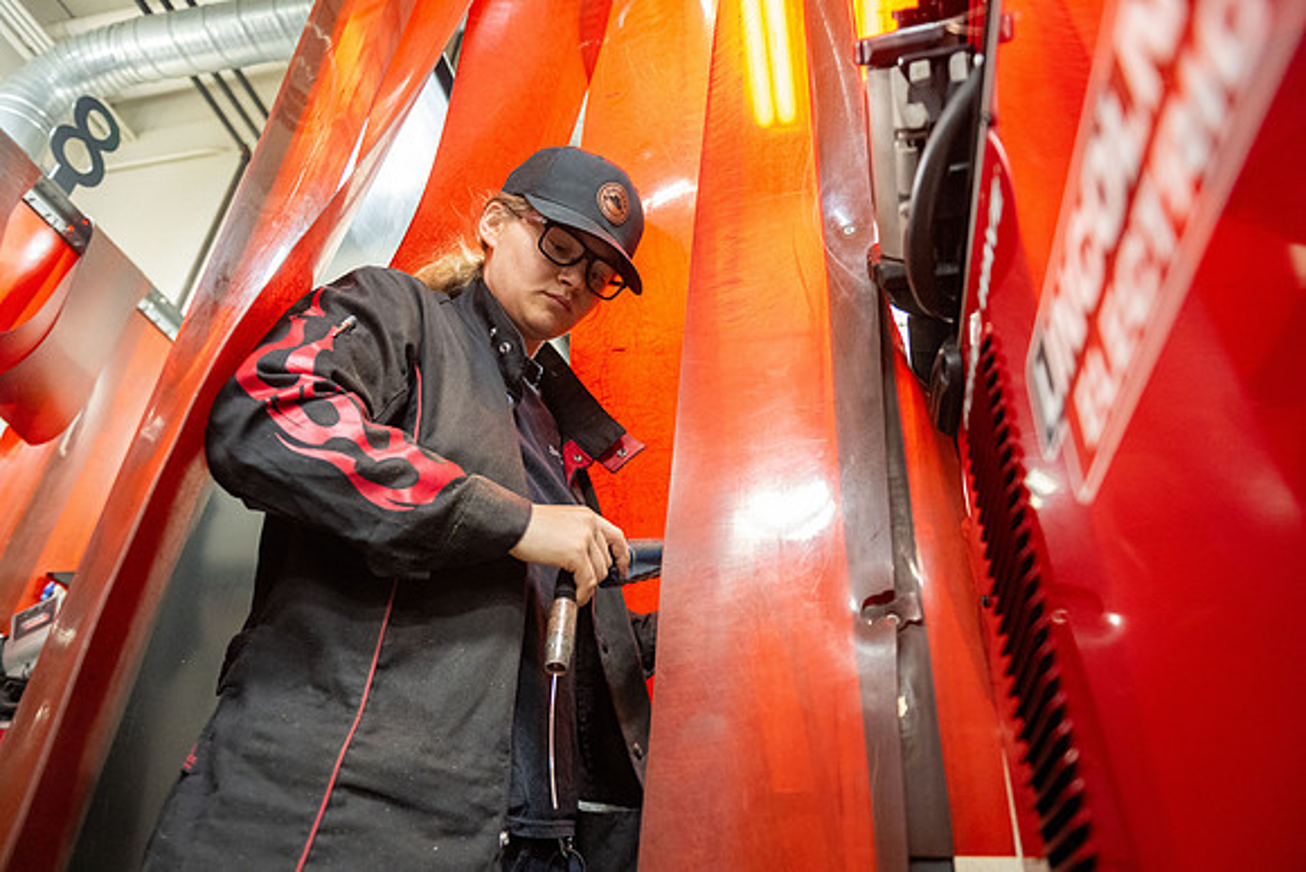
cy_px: 436
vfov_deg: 53.2
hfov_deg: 73.7
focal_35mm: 24
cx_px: 653
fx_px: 871
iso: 2500
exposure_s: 1/160
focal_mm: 24
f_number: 2.8
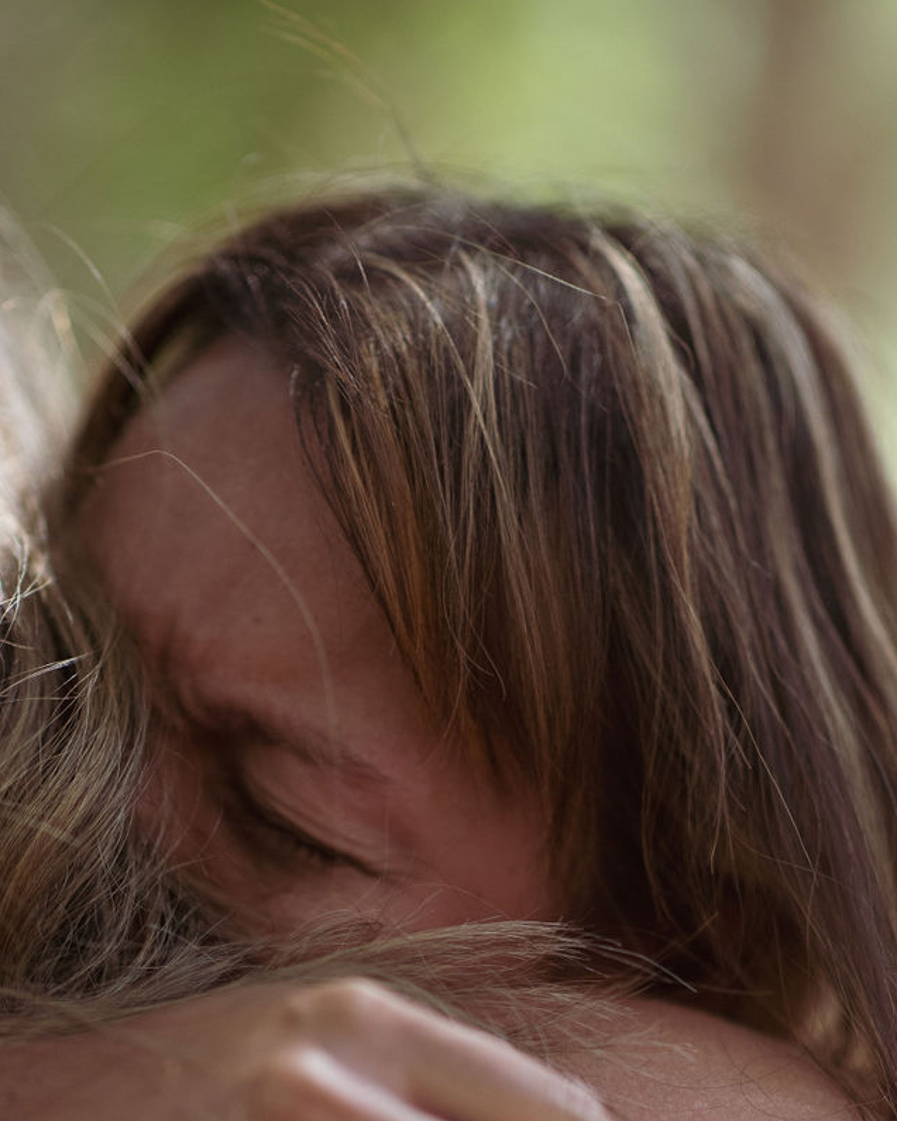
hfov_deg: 10.0
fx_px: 5110
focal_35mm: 154
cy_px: 1076
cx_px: 370
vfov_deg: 12.4
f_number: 1.4
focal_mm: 85
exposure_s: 1/1250
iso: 800
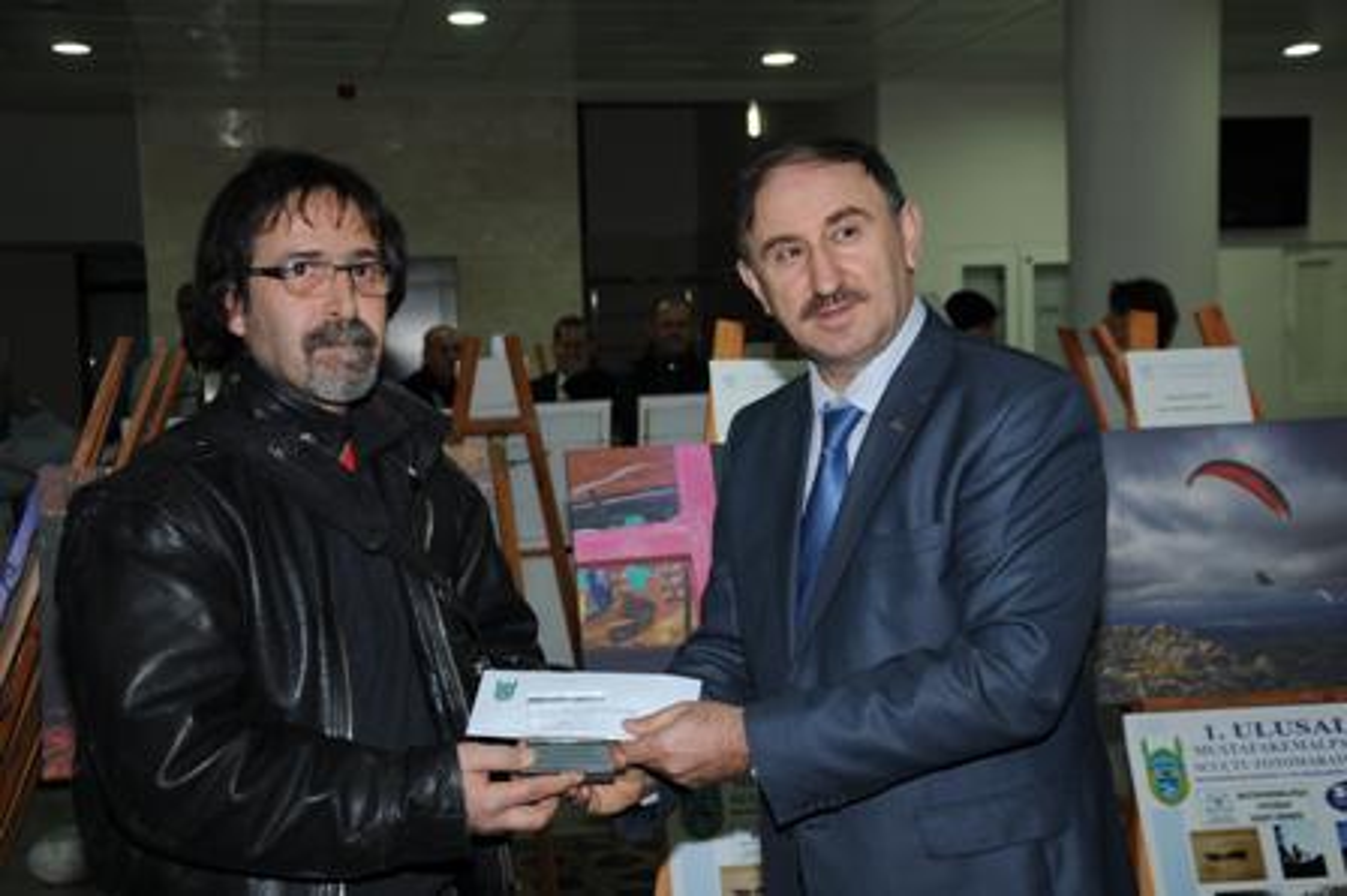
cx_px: 674
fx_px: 1963
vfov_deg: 25.7
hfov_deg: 37.9
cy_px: 448
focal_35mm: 52
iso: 200
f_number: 4.5
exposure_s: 1/25
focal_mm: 35
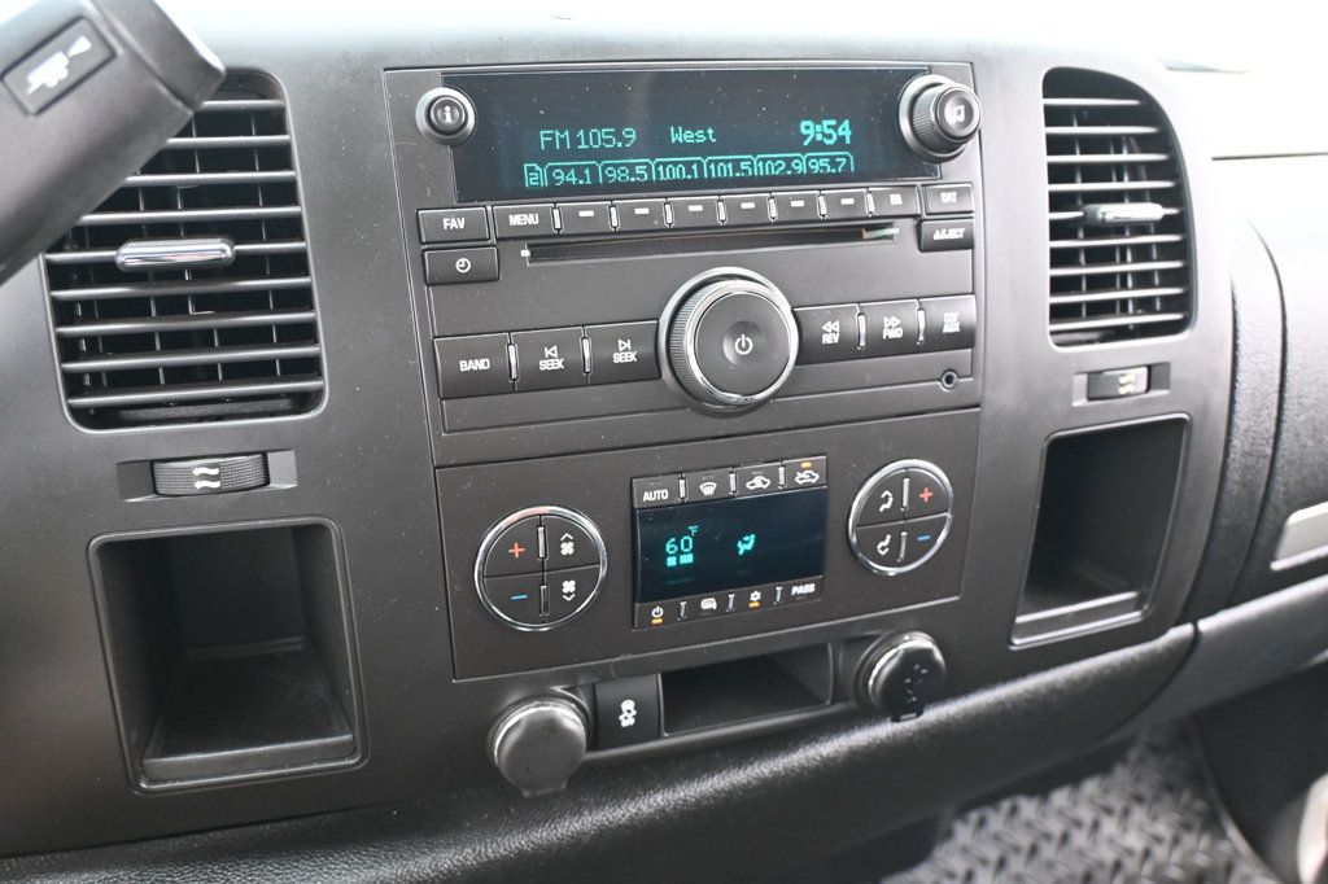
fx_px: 1134
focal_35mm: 31
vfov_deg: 42.6
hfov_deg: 60.7
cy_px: 442
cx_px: 664
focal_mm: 20.5
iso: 1400
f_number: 3.8
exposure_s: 1/125
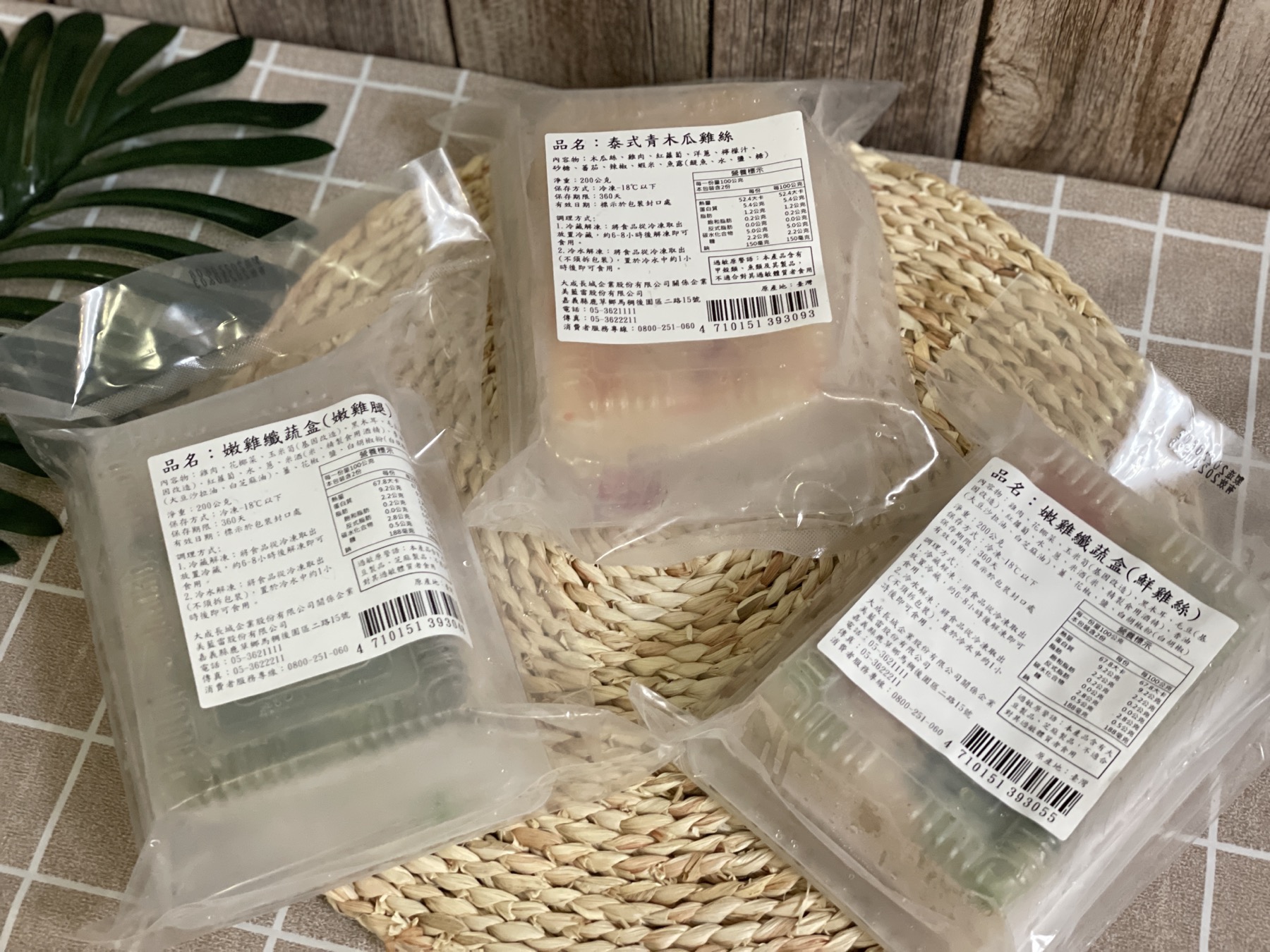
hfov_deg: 36.8
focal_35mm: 52
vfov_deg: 28.0
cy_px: 476
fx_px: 1908
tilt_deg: -58.1
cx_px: 635
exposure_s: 1/40
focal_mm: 6
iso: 400
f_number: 2
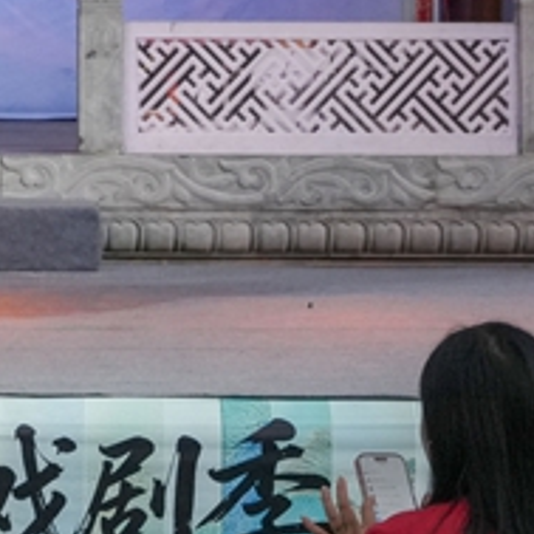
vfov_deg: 7.7
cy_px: -58
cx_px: -121
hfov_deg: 7.7
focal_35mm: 226
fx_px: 3944
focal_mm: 42
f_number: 5.6
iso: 1600
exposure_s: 1/320
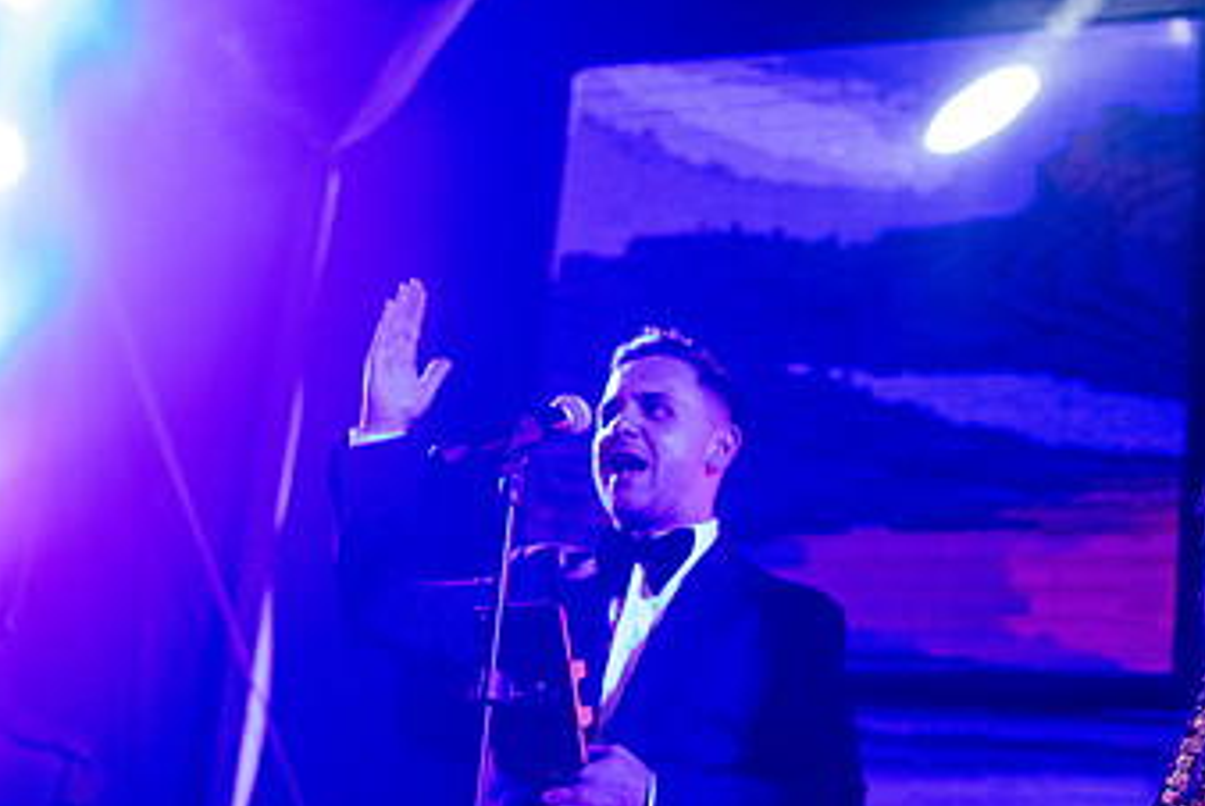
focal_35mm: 60
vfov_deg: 22.3
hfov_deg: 33.4
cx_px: 595
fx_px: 2010
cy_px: 654
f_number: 1.8
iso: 4000
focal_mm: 35
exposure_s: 1/250
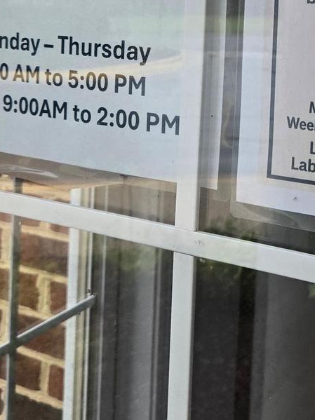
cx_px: 242
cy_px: 41
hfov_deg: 24.5
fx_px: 716
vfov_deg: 31.2
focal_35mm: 59
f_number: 1.8
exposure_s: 1/508
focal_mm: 5.4
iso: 125
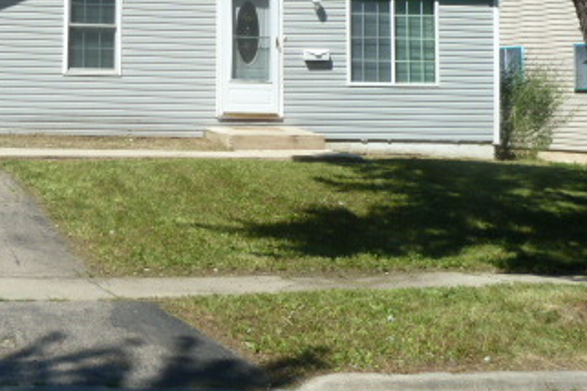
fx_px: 1353
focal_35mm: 83
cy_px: -38
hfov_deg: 23.8
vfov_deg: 16.0
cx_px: 60
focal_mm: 6.5
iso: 80
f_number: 4.5
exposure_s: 1/500
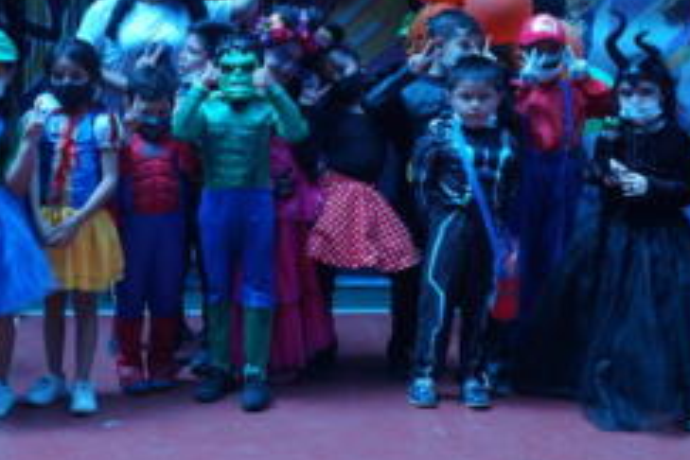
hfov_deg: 29.5
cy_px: 41
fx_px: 1303
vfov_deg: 19.6
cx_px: 253
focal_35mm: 68
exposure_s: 1/60
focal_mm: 22
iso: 200
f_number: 8
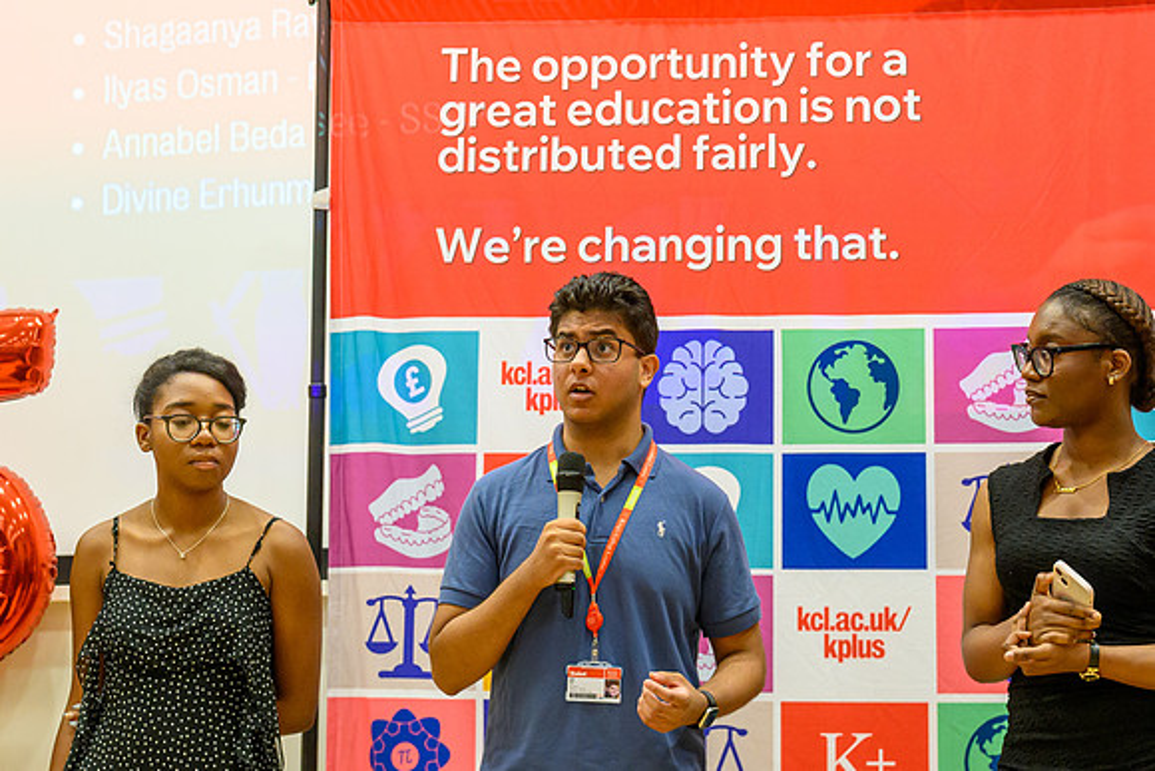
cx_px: 578
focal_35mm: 87
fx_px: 2777
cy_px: 386
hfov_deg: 23.5
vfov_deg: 15.8
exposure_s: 1/320
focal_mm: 56
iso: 4000
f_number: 3.2
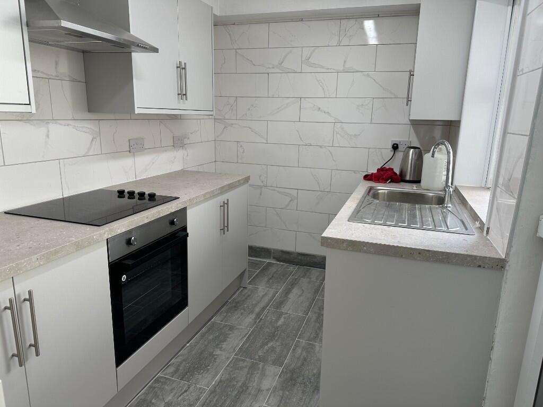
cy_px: 204
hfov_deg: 71.6
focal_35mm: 24
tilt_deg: -13.5
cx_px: 272
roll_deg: -1.7
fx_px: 376
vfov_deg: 56.8
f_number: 1.78
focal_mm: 6.86
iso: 64
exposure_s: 1/179
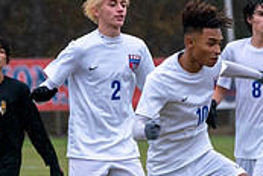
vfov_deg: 1.3
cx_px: 237
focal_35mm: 1092
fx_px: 7991
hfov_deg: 1.9
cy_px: 76
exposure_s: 1/1000
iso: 2500
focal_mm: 241
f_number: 5.6
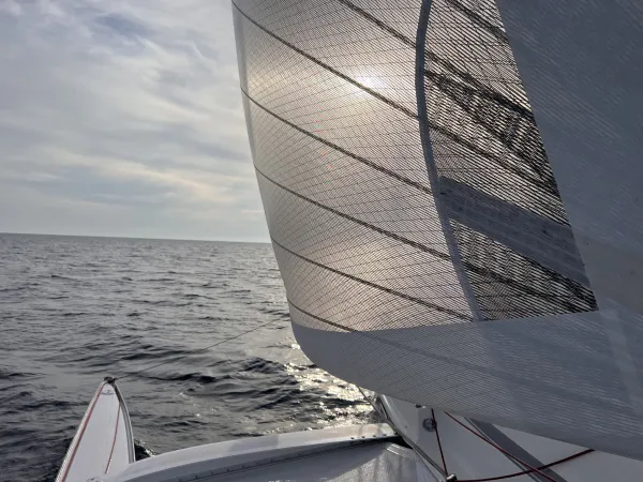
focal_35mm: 26
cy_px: 241
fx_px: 483
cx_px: 322
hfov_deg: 67.3
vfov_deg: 53.1
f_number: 1.5
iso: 50
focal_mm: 5.7
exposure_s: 1/12658
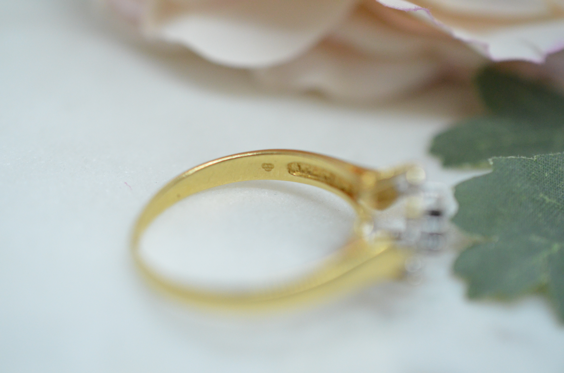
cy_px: 186
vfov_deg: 22.5
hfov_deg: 33.5
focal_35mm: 60
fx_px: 938
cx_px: 282
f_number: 4
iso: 3200
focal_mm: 40
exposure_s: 1/2000
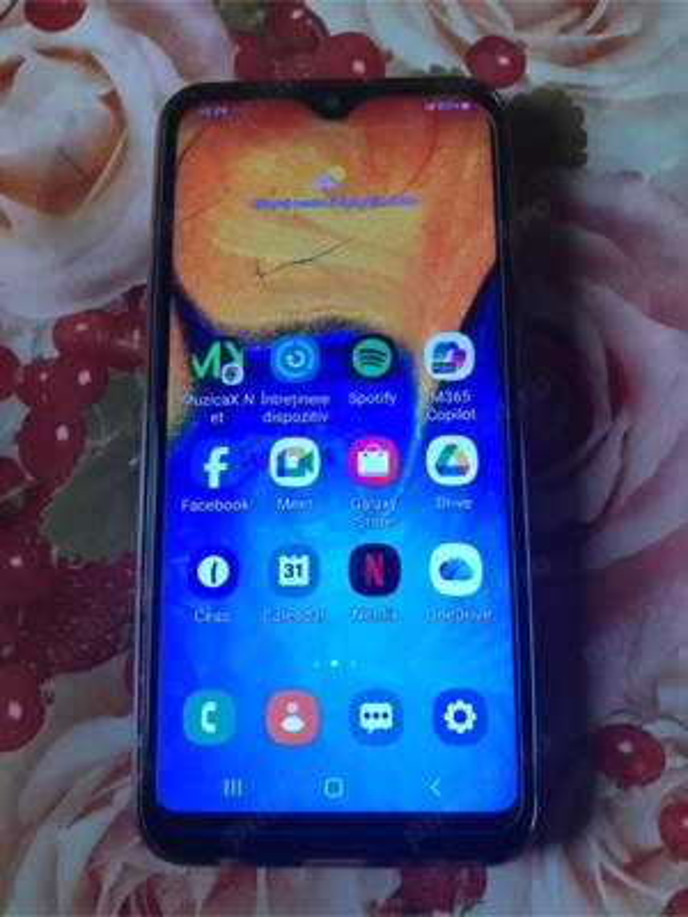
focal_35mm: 28
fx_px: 742
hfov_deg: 49.7
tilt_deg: -81.3
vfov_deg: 63.4
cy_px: 458
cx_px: 344
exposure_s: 1/25
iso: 40
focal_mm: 3.99
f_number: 1.8
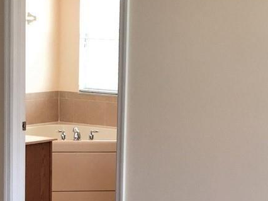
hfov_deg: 18.0
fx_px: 843
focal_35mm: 109
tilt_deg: -8.3
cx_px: 150
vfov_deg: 13.5
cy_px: 158
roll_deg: -3.0
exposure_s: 1/100
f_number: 2.2
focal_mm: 4.15
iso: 50
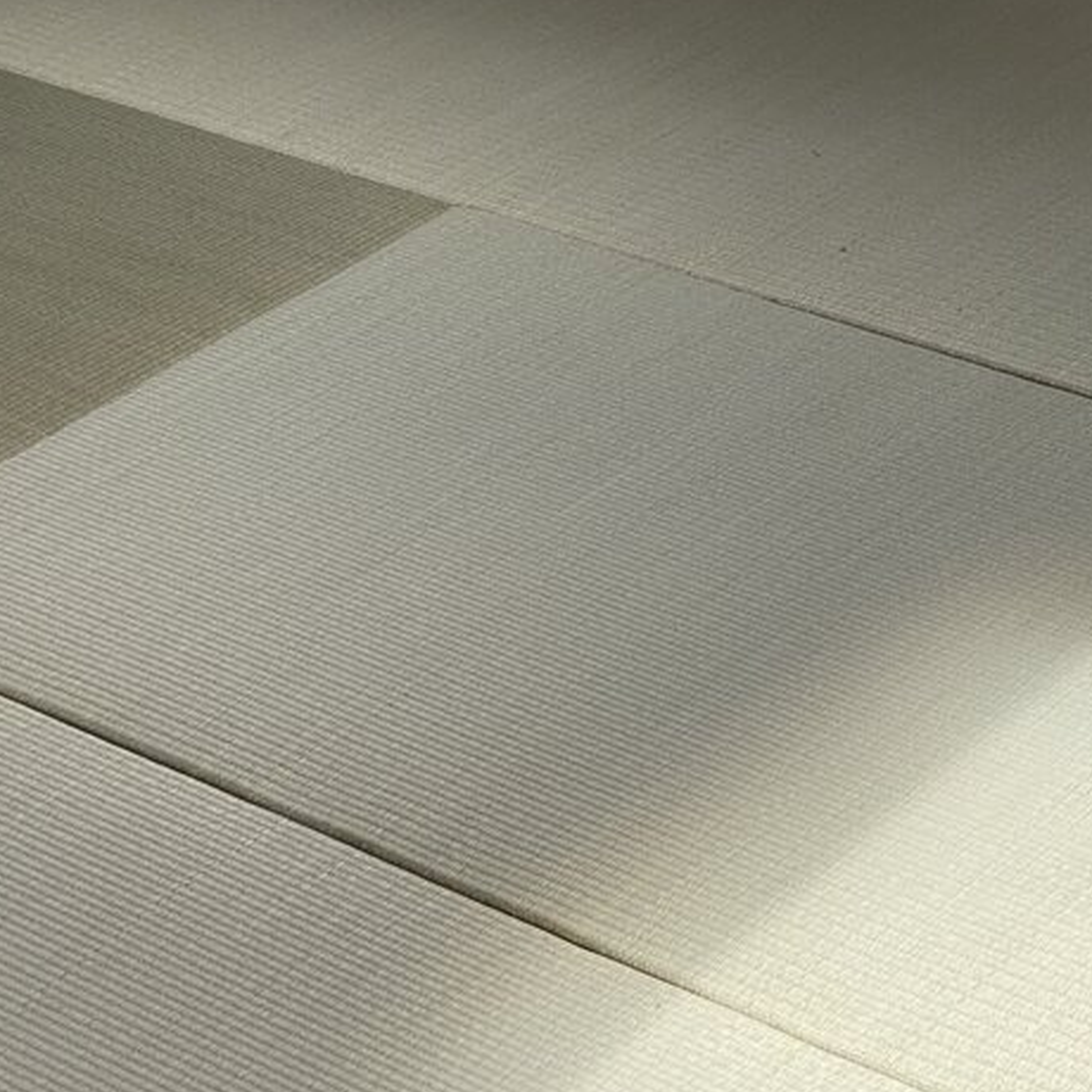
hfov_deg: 17.4
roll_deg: +2.0
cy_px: 743
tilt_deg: -33.0
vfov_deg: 17.3
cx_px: 681
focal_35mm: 100
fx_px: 3569
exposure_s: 1/122
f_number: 2
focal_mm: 6
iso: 32
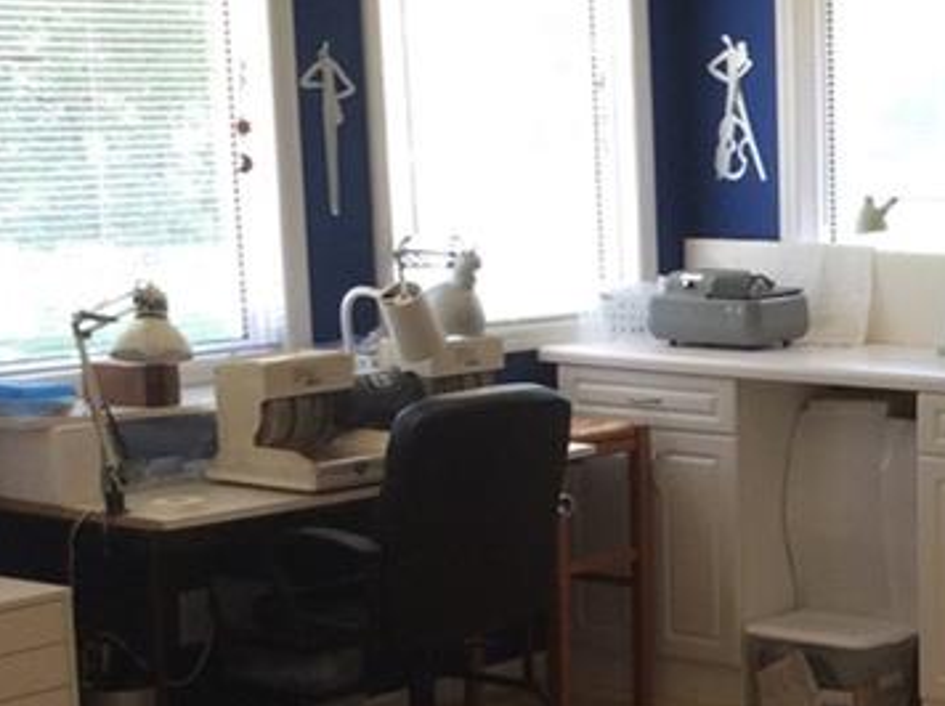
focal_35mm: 92
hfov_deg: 20.4
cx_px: 1038
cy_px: 539
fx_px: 2508
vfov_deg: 15.9
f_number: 2.4
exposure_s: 1/60
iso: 50
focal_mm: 3.3
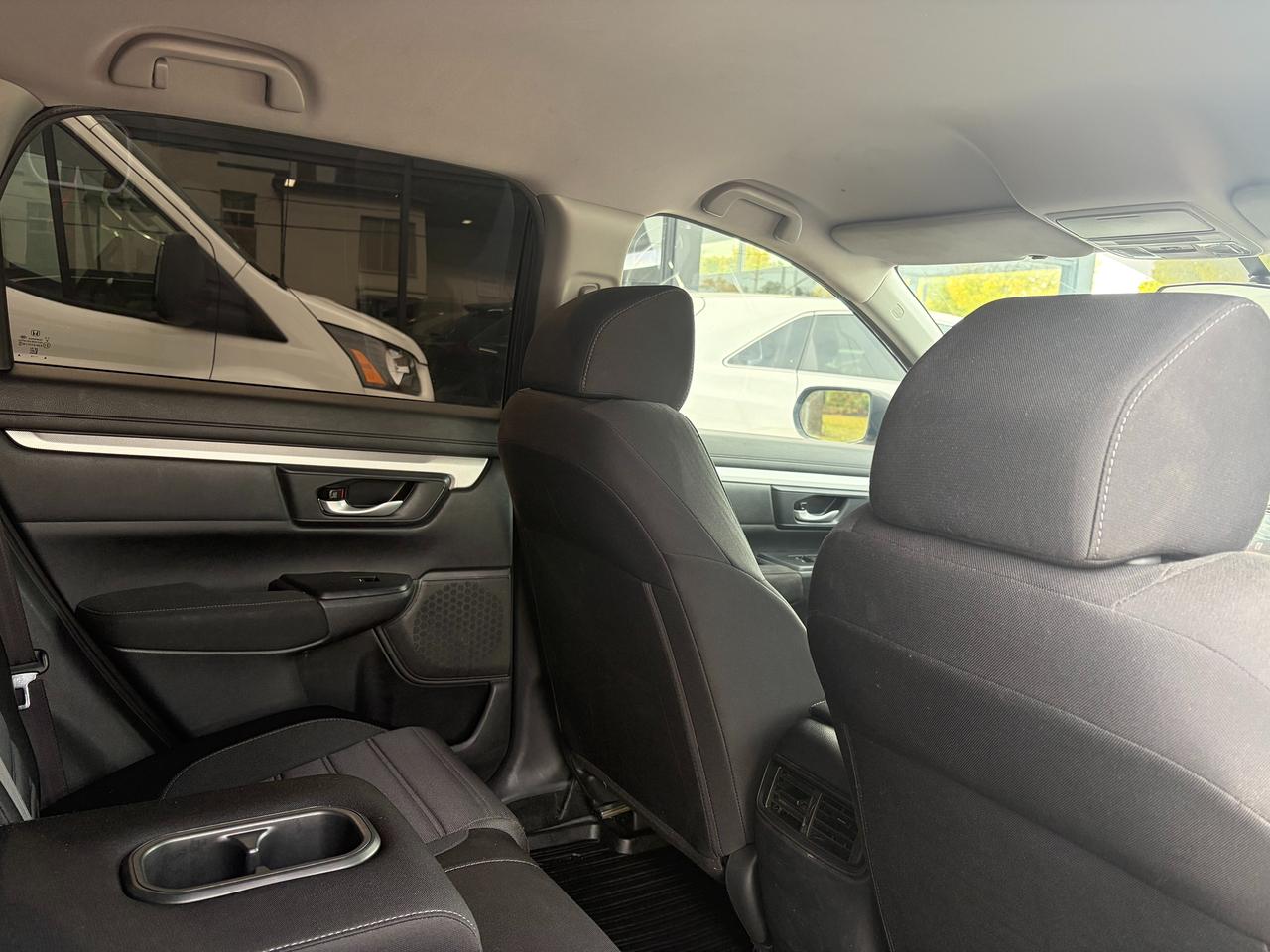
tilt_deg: -7.1
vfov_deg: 53.1
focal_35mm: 26
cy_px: 476
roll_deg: -4.1
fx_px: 954
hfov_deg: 67.3
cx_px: 635
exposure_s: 1/123
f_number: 1.6
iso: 125
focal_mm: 5.96
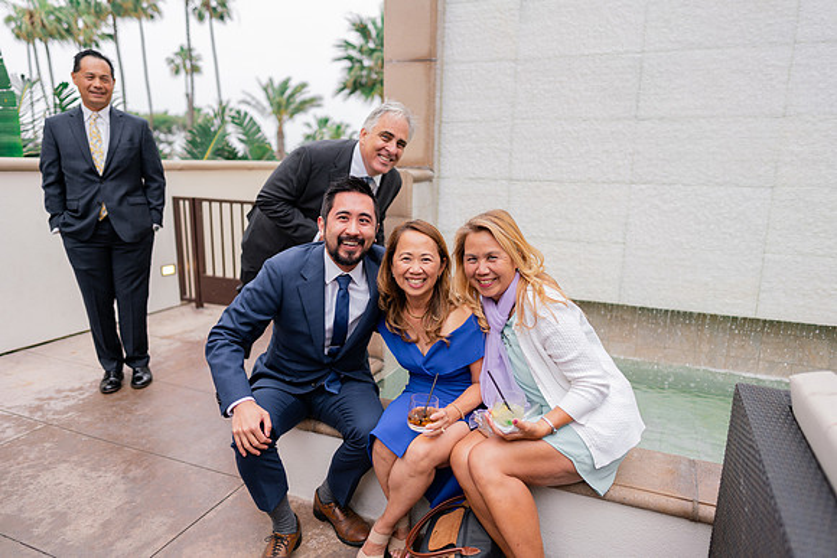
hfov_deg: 73.7
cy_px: 279
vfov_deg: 53.2
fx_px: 558
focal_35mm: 24
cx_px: 418
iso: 160
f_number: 1.4
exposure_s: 1/1250
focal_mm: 24
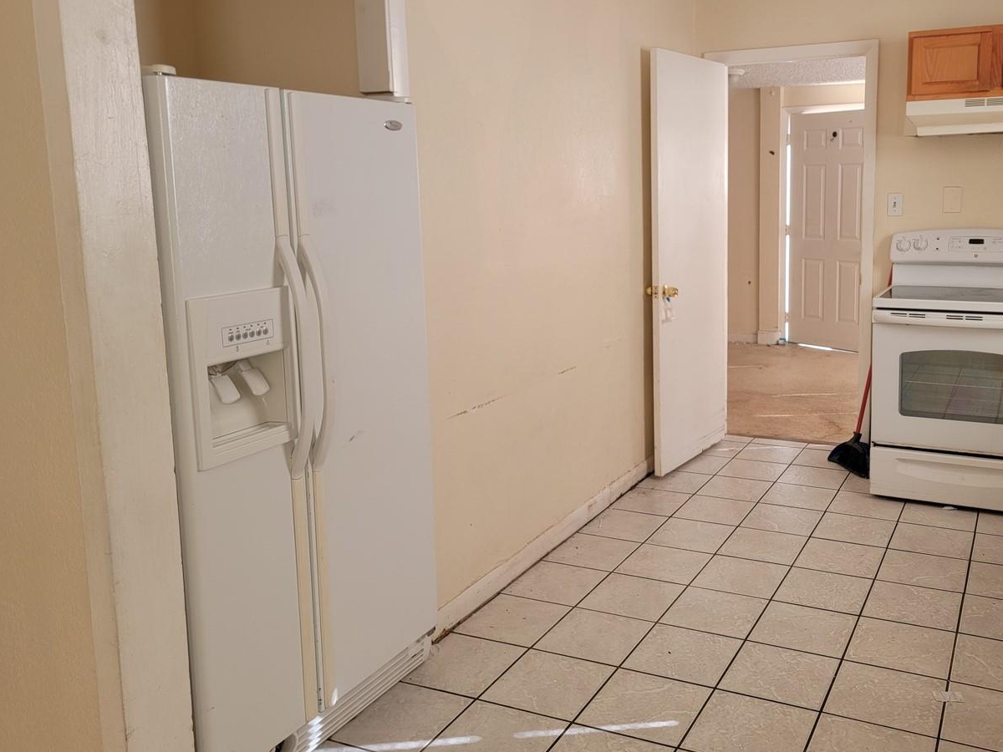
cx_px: 618
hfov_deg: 56.2
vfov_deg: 43.9
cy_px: 288
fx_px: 927
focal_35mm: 32
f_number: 1.8
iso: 64
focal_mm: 6.7
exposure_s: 1/120
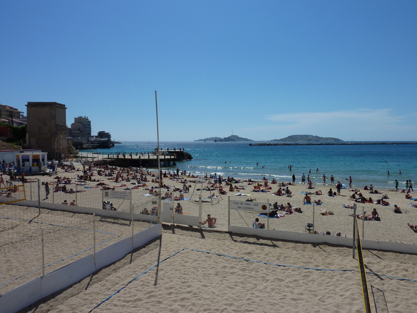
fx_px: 301
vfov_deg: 54.9
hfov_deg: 69.4
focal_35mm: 25
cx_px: 208
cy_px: 156
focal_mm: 4.1
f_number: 5.6
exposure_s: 1/800
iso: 80
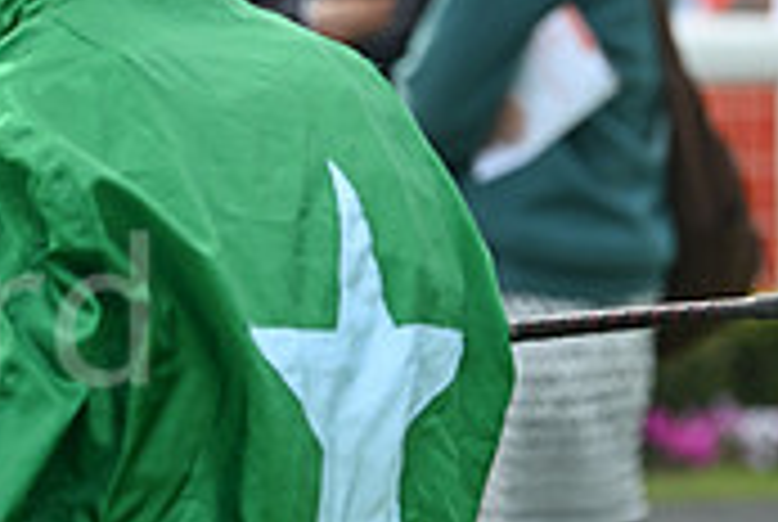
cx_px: -423
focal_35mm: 485
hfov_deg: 4.2
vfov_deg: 2.8
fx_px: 10499
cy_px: 353
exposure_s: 1/1000
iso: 400
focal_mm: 145
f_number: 5.6
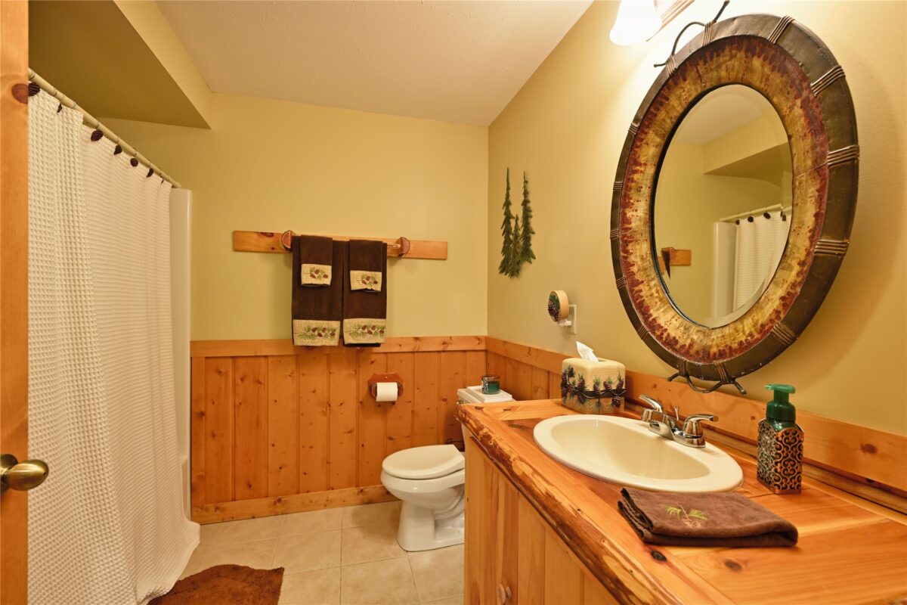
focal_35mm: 16
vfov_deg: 73.7
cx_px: 454
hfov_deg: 96.7
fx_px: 403
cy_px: 302
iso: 400
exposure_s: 1/8
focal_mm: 16
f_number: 5.6
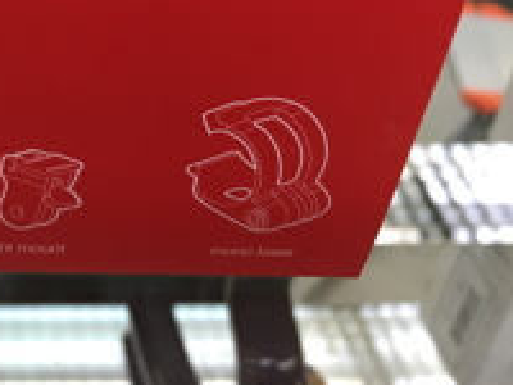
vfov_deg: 24.6
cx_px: 5
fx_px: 860
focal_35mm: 58
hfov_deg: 30.9
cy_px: 49
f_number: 2.2
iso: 32
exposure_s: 1/30
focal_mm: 4.15
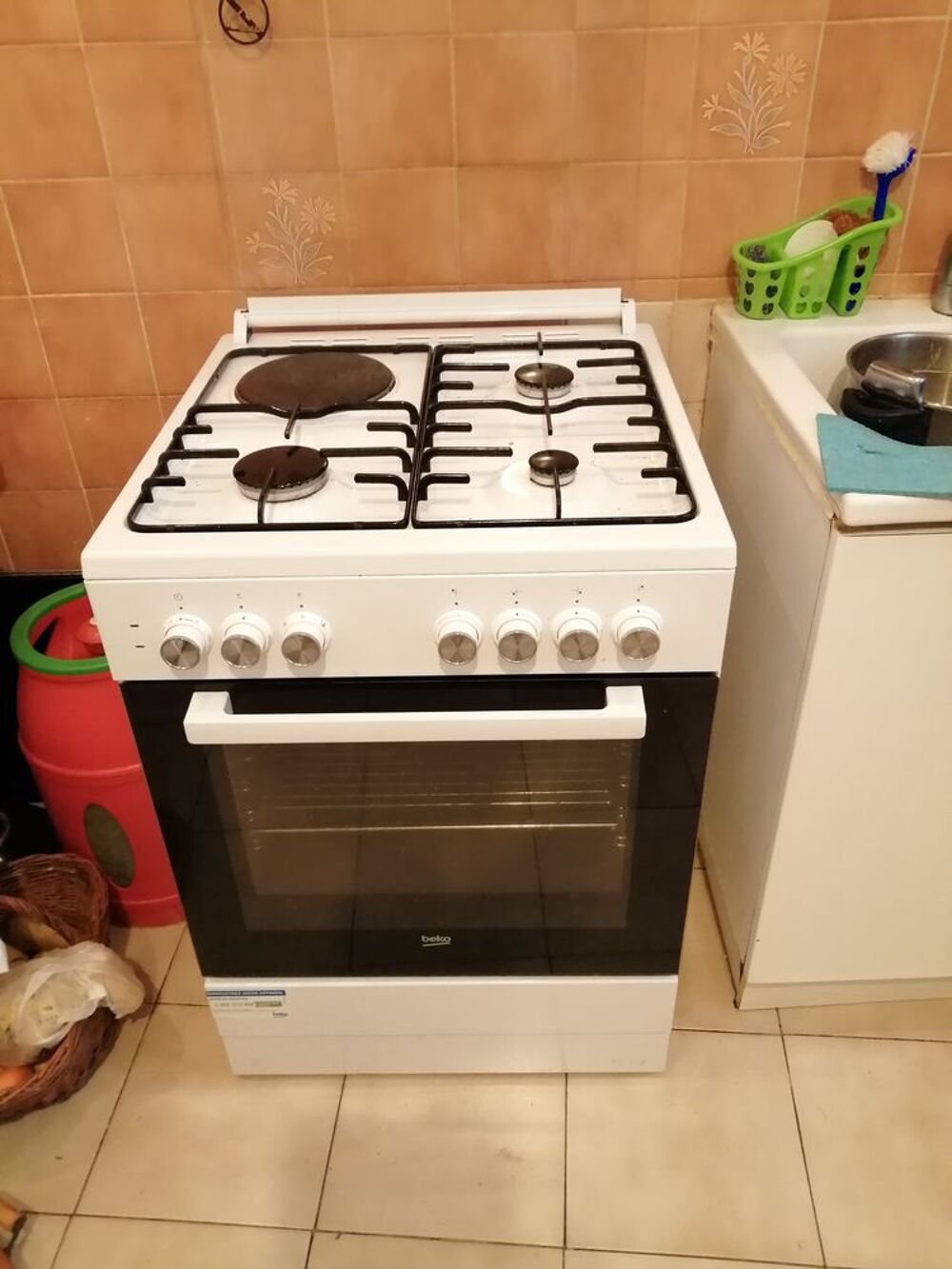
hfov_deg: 53.1
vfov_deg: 67.3
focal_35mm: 26
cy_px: 634
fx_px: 953
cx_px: 476
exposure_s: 1/20
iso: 400
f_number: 1.8
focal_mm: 3.62
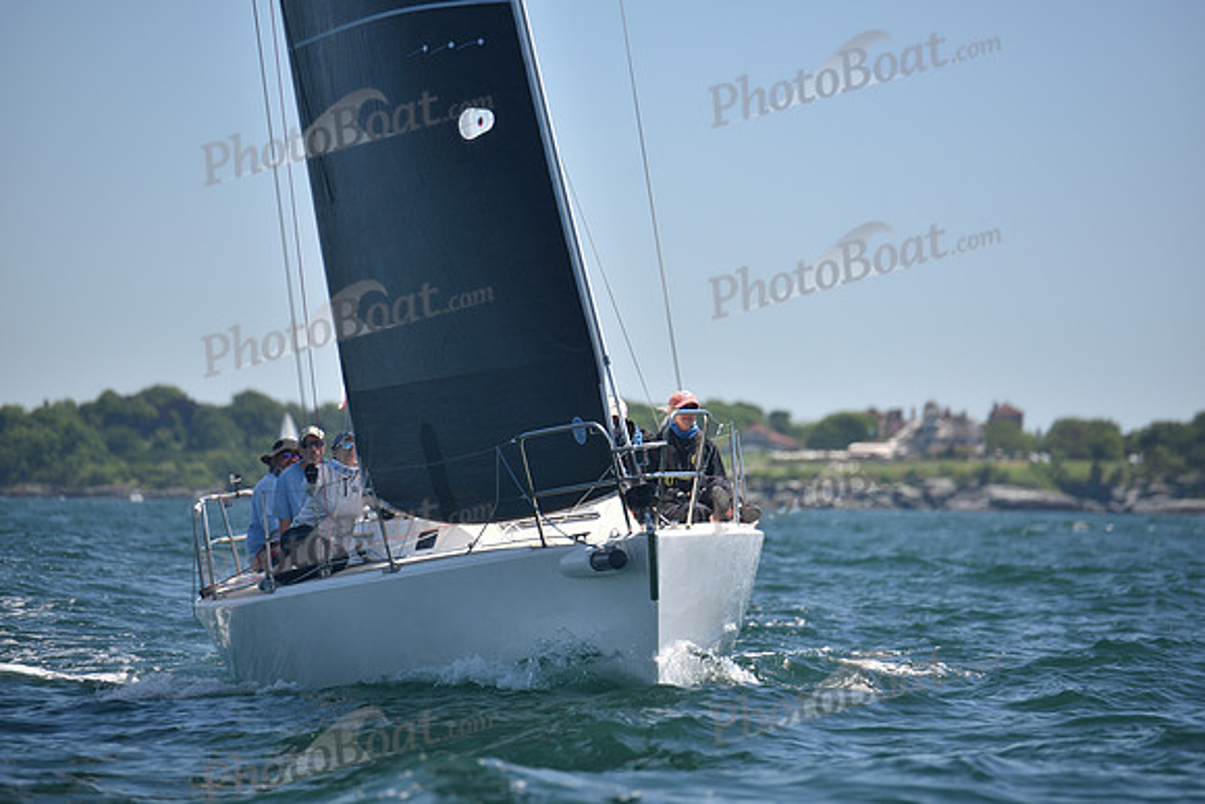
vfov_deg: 6.9
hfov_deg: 10.3
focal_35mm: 200
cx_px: 602
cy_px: 402
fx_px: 6696
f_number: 4
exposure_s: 1/1000
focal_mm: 200
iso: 200
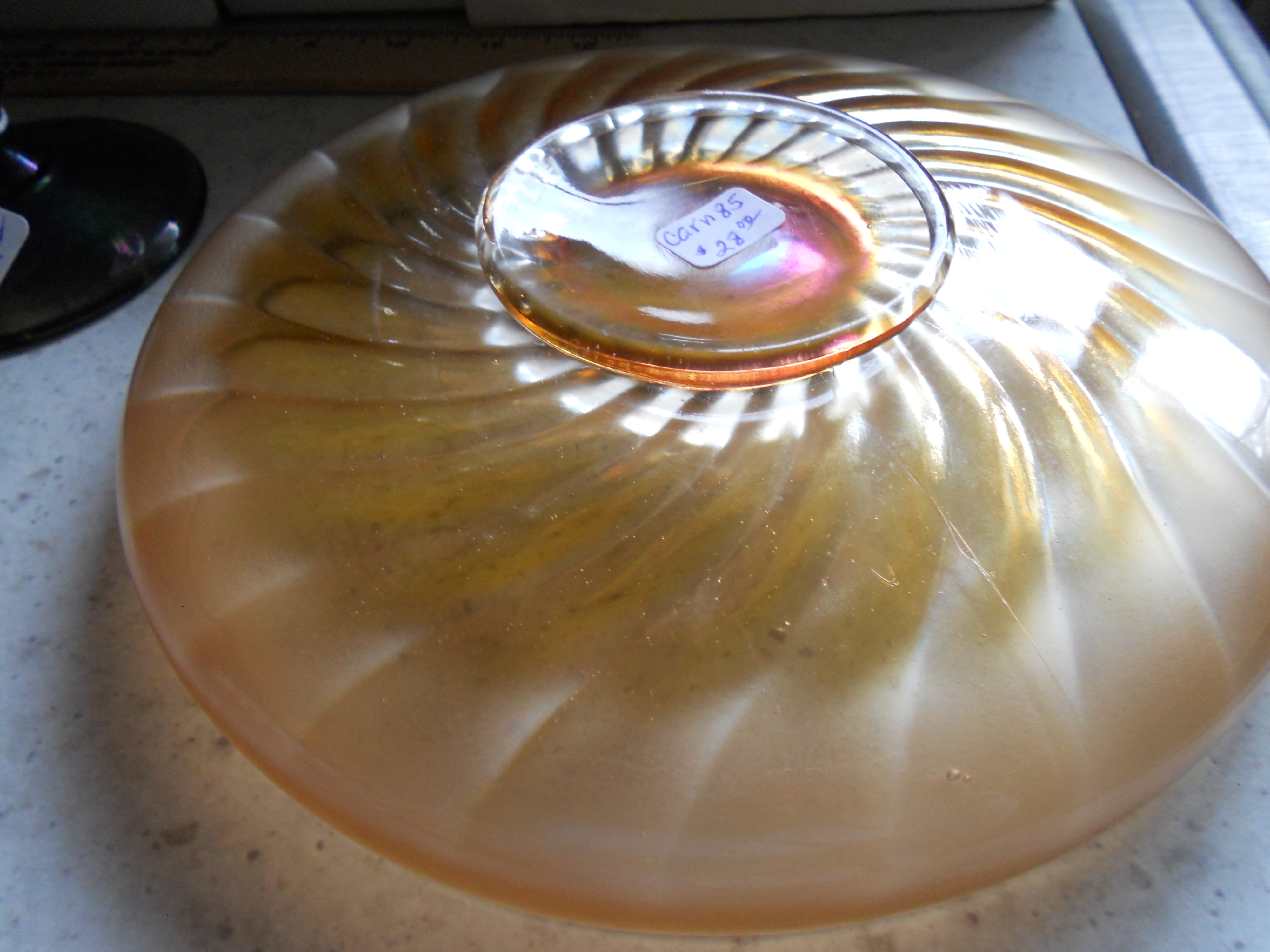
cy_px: 476
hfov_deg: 56.8
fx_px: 1174
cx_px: 635
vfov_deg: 44.2
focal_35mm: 32
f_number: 3.5
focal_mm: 5.8
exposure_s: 1/30
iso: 320
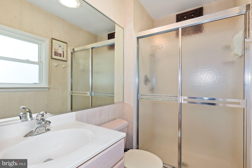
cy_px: 84
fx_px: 119
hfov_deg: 93.3
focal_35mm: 17
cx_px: 126
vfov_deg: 70.5
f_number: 9
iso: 200
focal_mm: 17
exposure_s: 1/5
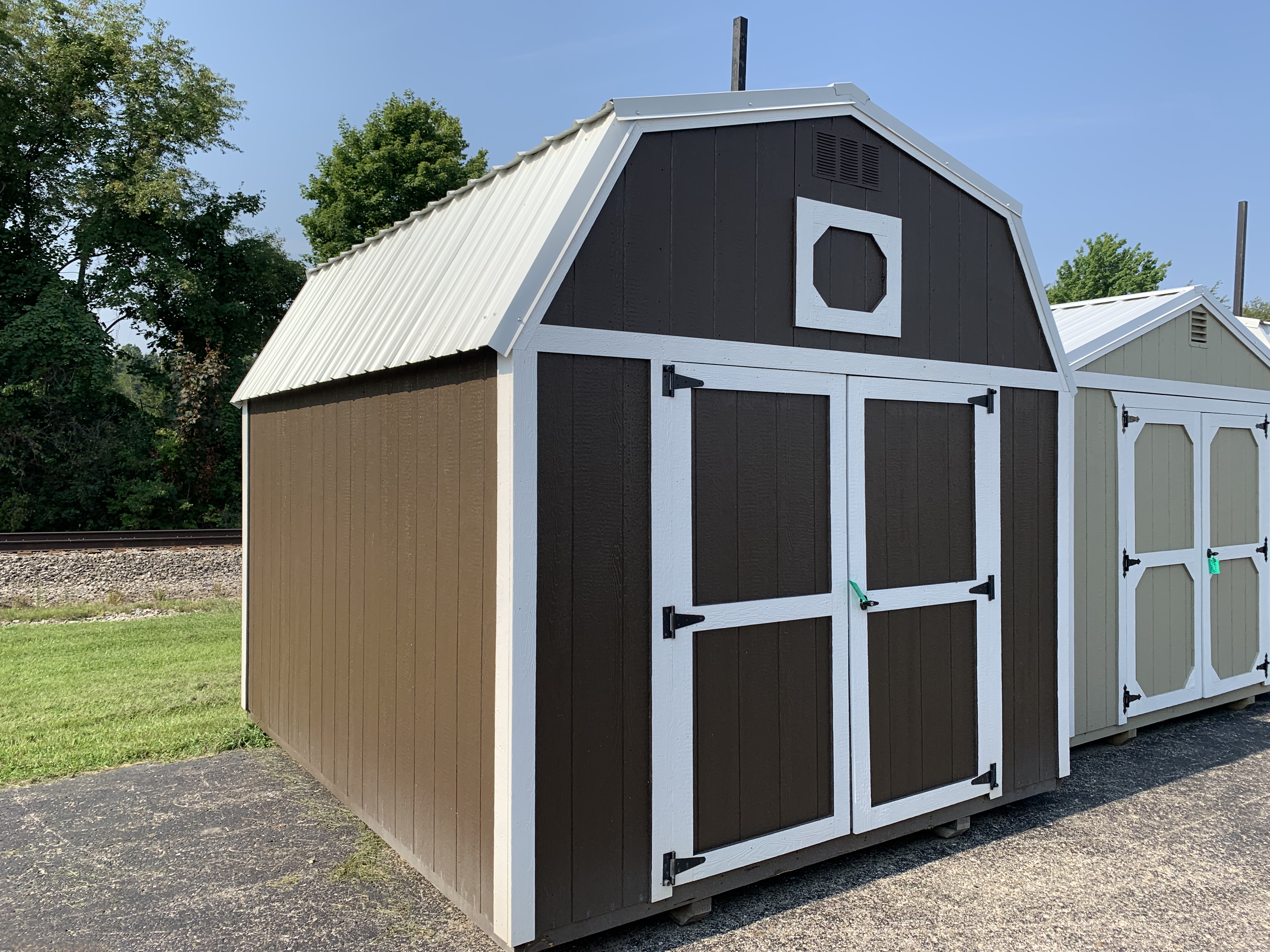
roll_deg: -1.5
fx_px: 954
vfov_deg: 53.1
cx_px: 635
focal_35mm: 26
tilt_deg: +0.7
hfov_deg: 67.3
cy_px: 476
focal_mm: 4.25
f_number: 1.8
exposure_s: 1/1536
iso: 25
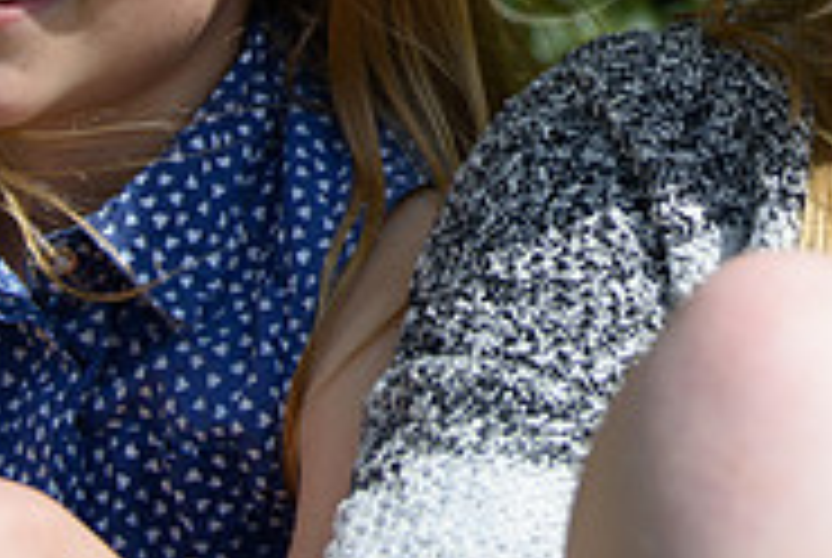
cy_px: -115
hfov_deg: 10.5
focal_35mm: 194
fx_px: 4491
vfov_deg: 7.1
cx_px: 720
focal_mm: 62
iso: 200
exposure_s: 1/1250
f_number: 4.8
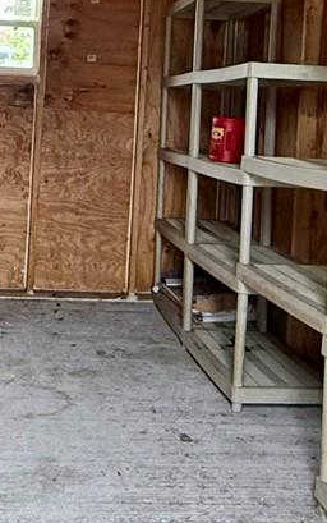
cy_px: 107
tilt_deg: -0.4
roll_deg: -1.9
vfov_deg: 34.1
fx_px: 826
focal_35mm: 58
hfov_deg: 22.1
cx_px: 72
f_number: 2.2
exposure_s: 1/99
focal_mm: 2.22
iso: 320
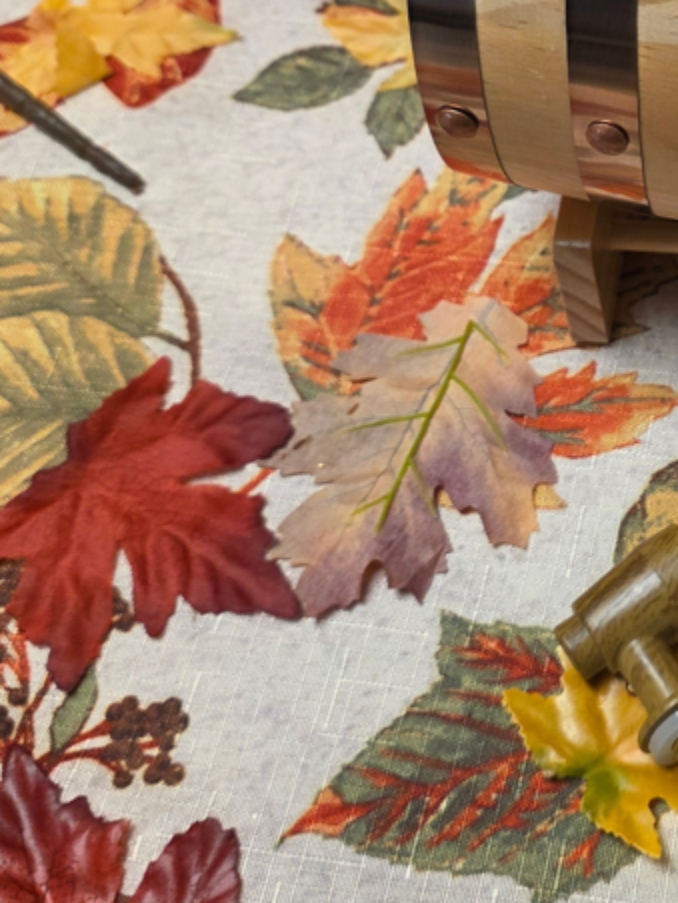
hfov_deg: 22.5
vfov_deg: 31.1
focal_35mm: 61
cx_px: 766
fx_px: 1593
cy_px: 224
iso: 200
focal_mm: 6.3
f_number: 1.7
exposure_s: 1/120
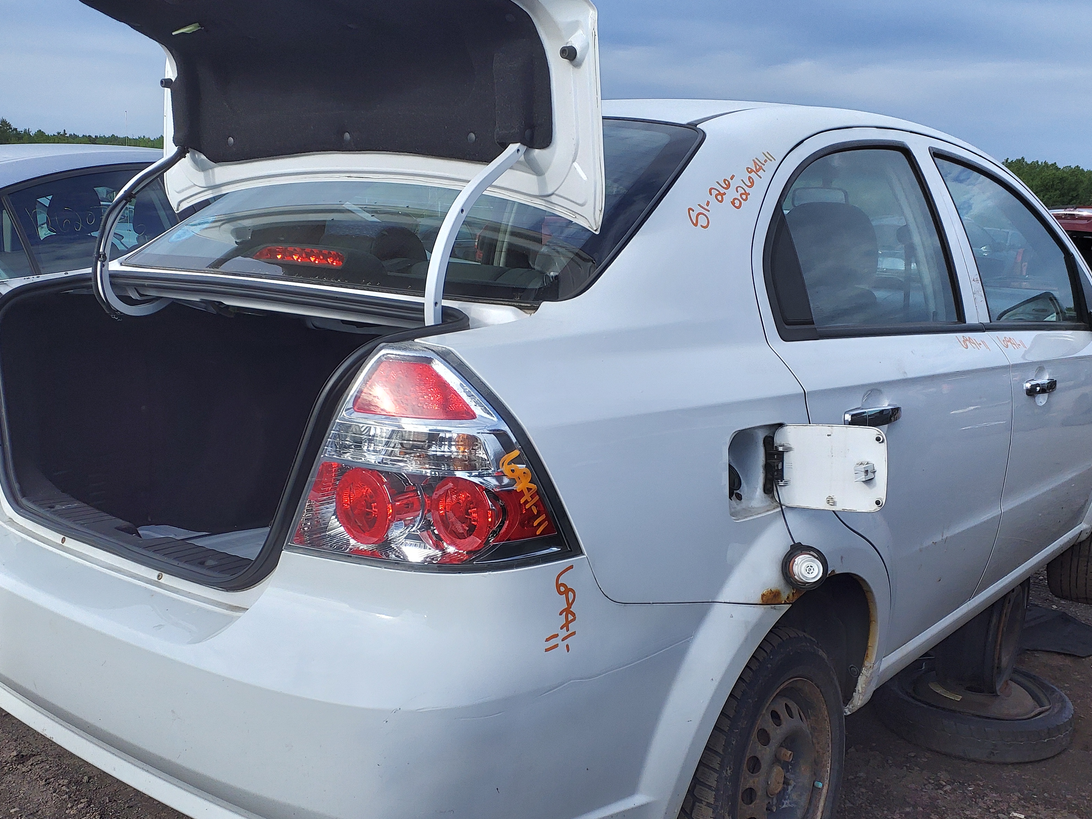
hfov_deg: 53.9
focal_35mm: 34
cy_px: 478
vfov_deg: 41.7
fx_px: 1073
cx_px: 528
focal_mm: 3.58
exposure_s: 1/557
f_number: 1.9
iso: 40
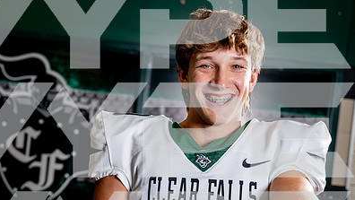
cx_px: 126
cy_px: 130
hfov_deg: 24.6
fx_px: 810
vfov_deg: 14.1
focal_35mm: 86
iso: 100
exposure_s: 1/250
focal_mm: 56
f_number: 4
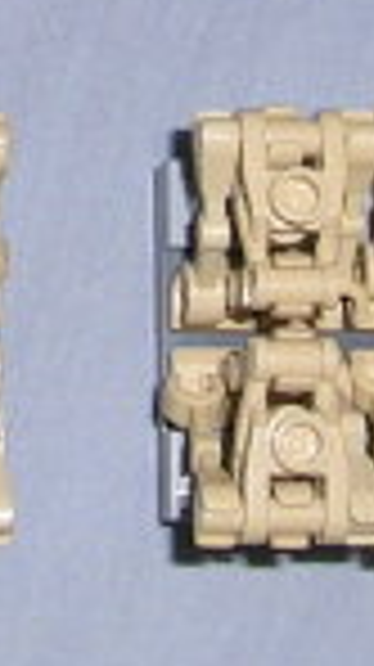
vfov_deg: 12.9
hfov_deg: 7.2
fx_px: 2916
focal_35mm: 165
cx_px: -185
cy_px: -32
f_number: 4.8
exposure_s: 1/60.1
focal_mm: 5.4
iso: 50
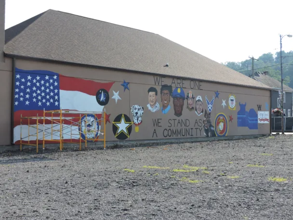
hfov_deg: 40.4
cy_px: 106
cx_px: 138
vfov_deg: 30.9
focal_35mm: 47
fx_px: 398
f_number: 3.4
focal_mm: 7.7
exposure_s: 1/500
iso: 100
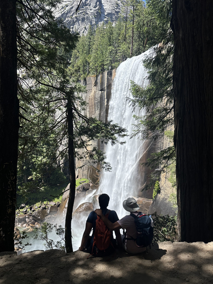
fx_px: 197
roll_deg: -1.5
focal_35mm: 24
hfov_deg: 56.8
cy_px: 142
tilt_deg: -0.5
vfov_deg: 71.6
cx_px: 106
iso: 80
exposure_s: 1/2110
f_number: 1.78
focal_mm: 6.86
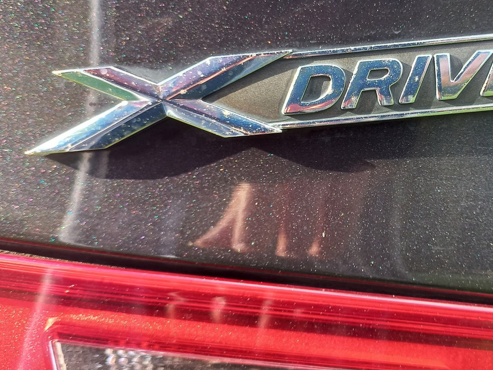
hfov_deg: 39.2
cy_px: 131
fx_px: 669
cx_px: 378
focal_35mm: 47
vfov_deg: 30.7
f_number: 1.8
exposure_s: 1/50
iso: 40
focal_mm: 4.6
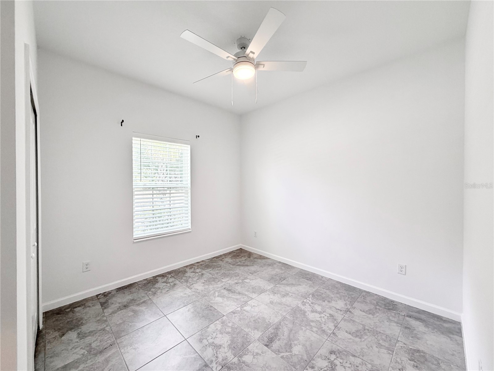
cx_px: 247
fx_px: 200
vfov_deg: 85.7
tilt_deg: -1.2
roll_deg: +0.7
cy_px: 186
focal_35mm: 14
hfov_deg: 102.1
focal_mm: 2.22
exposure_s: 1/120
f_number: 2.2
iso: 160
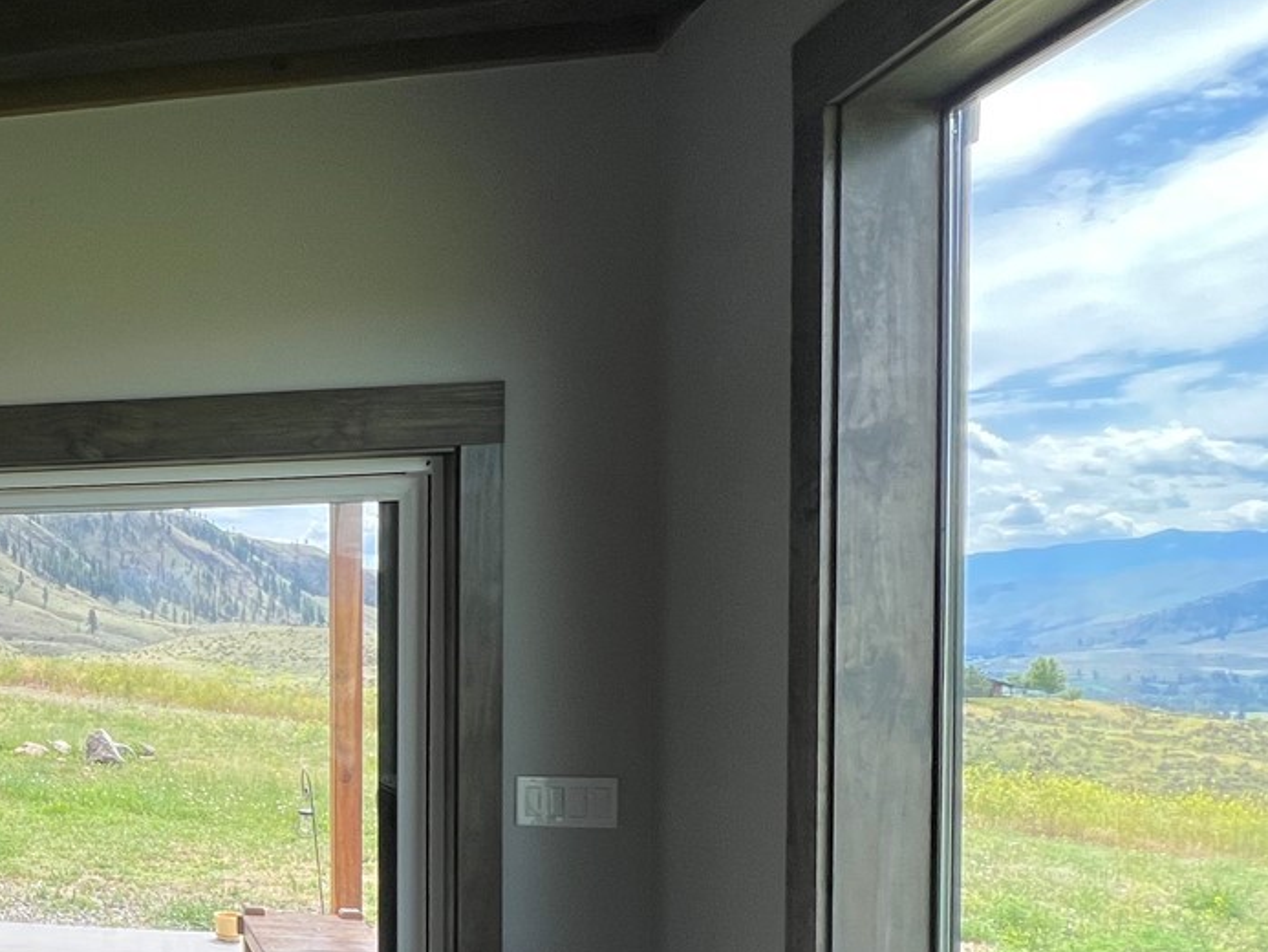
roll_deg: +1.4
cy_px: 668
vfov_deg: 45.8
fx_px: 1099
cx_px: -134
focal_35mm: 30
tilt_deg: -0.6
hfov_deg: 45.0
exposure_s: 1/314
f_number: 1.8
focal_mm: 1.57
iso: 32
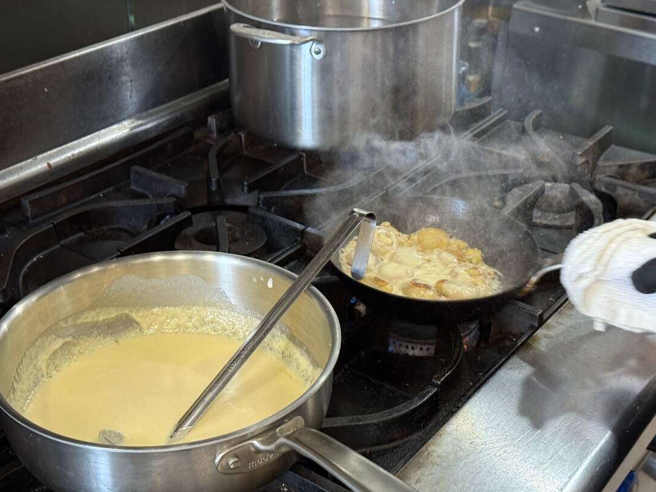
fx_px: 1004
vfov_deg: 27.5
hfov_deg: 36.2
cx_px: 348
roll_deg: -3.8
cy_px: 269
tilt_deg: -31.4
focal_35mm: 53
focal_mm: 6.76
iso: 100
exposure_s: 1/41
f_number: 1.78
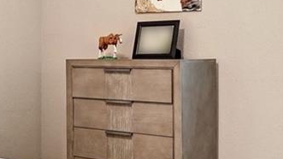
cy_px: 60
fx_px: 608
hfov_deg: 25.1
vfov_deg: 14.9
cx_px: 6
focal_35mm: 81
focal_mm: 16
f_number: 8
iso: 400
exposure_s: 1/10
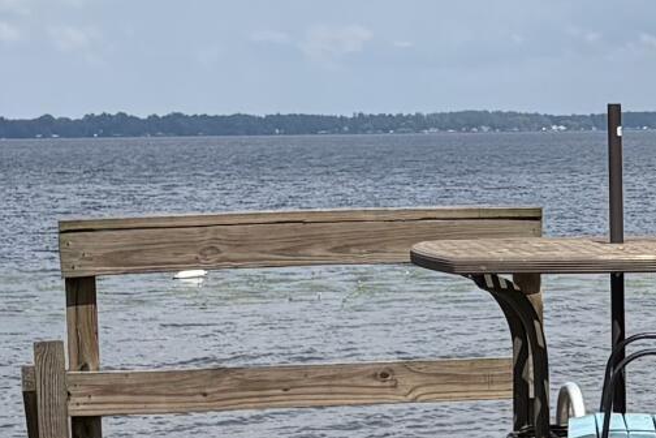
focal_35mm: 161
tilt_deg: -4.5
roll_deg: +1.6
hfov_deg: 12.4
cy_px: 443
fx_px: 2934
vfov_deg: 8.5
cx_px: 827
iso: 50
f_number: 1.6
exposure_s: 1/4950
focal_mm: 5.96
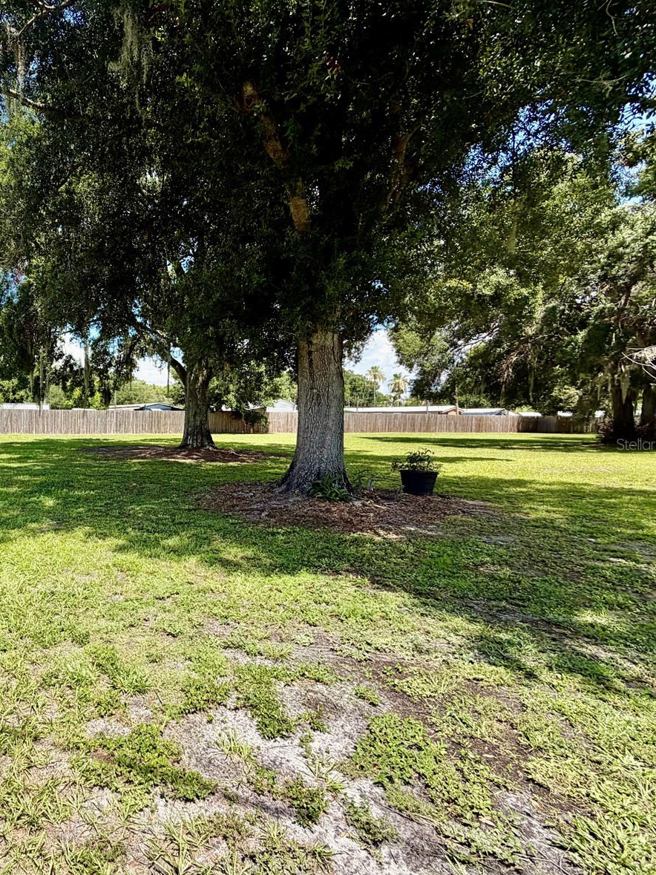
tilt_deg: -2.7
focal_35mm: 19
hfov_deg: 60.5
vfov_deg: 84.7
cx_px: 93
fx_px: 480
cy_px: 444
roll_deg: +0.4
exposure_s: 1/770
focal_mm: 2.22
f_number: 2.2
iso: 32
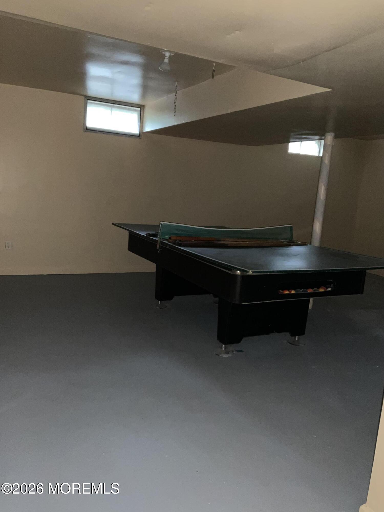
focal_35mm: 29
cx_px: 192
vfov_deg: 61.7
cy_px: 256
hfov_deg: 48.2
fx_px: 429
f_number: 1.8
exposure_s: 1/16
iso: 125
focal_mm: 3
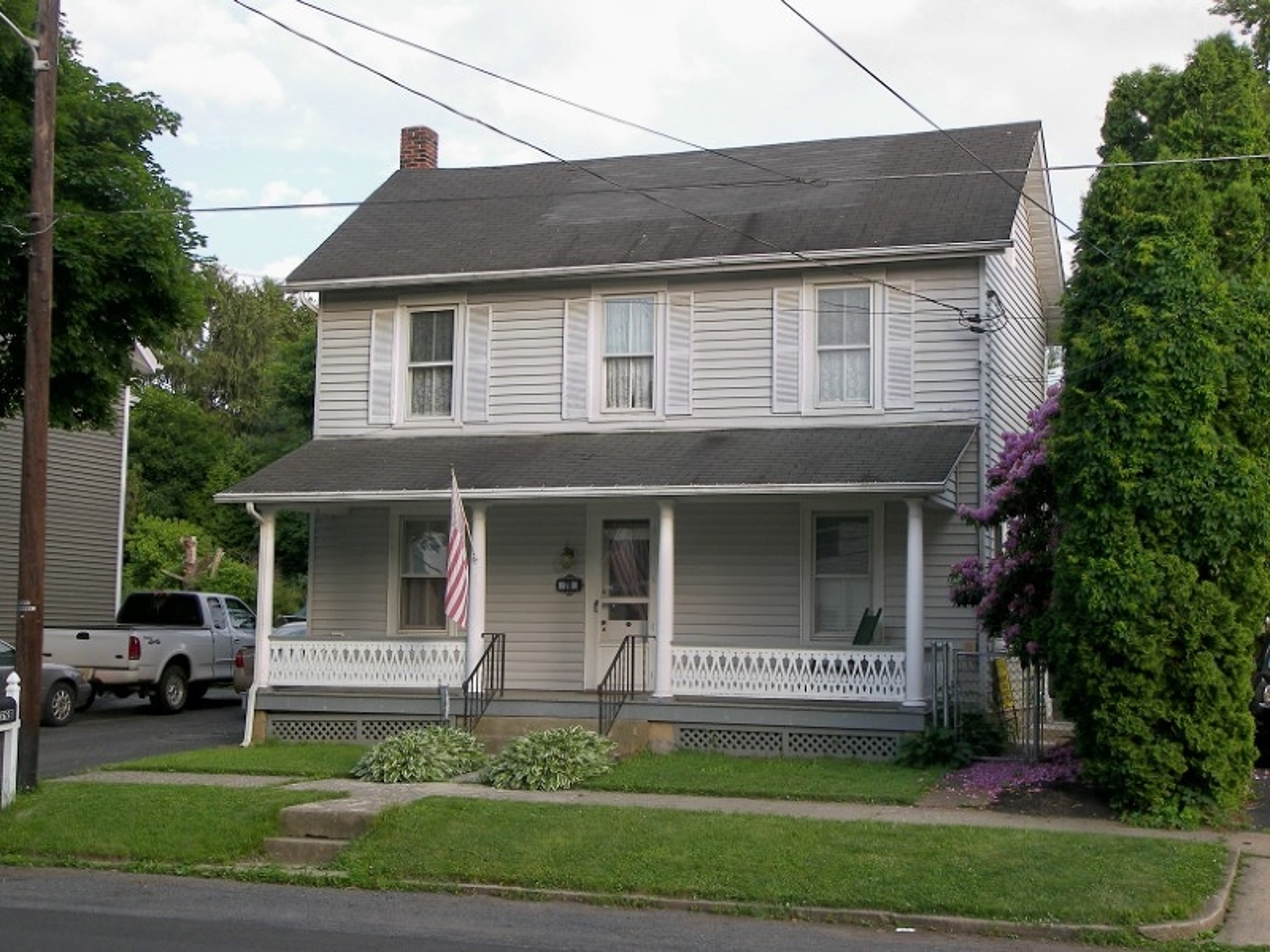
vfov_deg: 29.1
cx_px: 635
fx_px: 1834
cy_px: 476
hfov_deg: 38.2
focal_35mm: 50
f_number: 3.6
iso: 50
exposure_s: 1/200
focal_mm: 10.5
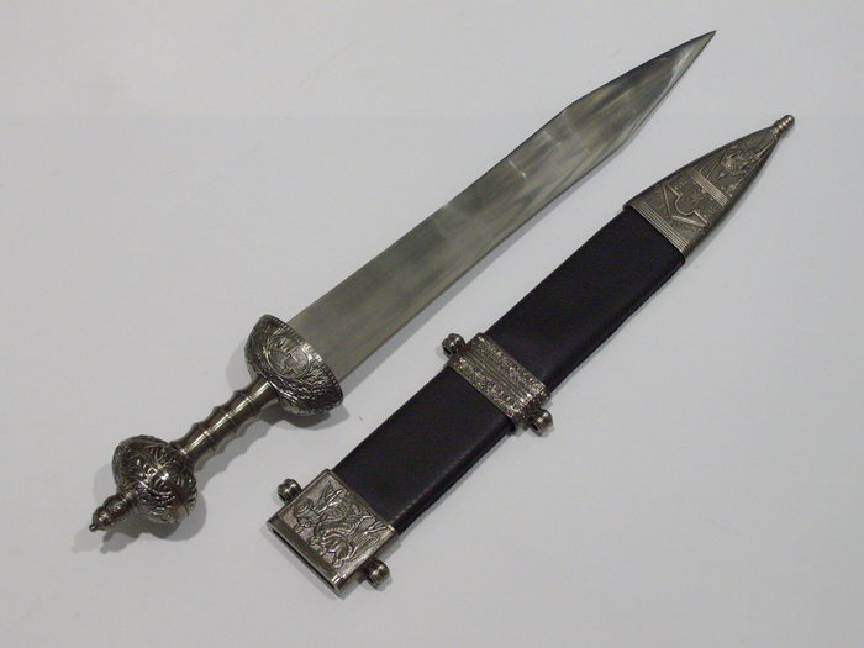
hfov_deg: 27.8
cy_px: 324
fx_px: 1747
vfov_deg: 21.0
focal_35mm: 70
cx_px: 432
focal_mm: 11.3
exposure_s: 1/80
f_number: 3.8
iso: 320
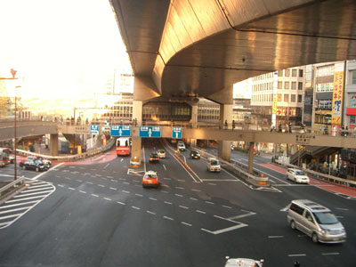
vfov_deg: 40.7
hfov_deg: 52.6
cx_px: 178
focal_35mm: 35
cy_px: 134
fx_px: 360
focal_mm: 5.8
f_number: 2.6
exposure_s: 1/50
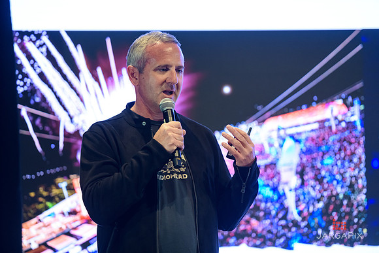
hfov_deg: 11.1
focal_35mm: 185
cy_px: 126
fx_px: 1948
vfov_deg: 7.4
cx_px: 190
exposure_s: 1/200
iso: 1600
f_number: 3.2
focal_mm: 185
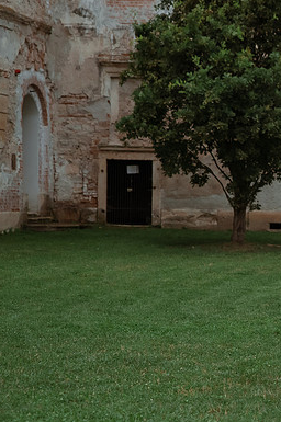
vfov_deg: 16.3
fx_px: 1478
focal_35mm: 126
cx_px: 327
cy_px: 203
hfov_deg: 10.7
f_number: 3.2
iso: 2000
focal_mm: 70
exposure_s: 1/320
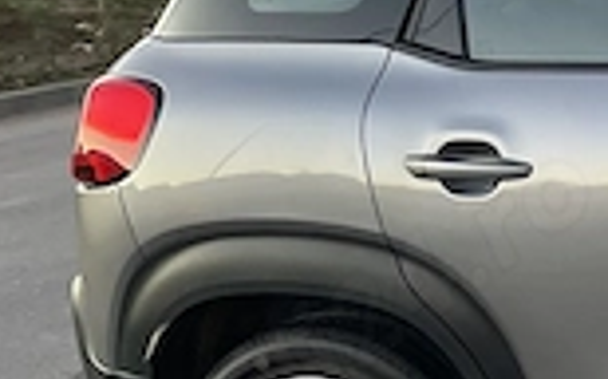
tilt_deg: -17.5
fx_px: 1705
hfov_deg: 16.3
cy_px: 391
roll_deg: -0.4
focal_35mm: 103
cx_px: 1165
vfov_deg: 12.5
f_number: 1.6
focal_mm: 5.1
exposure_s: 1/60
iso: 320
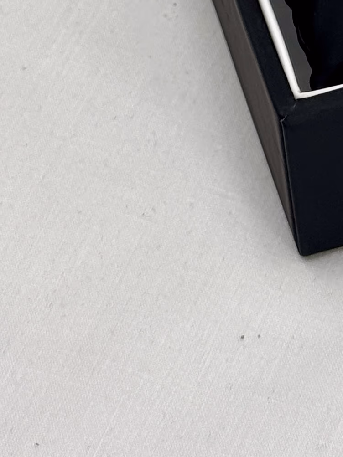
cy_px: -339
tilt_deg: -42.6
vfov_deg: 9.8
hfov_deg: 7.6
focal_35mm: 193
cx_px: 405
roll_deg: +2.5
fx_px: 2550
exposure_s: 1/120
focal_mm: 6.76
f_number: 1.78
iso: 64
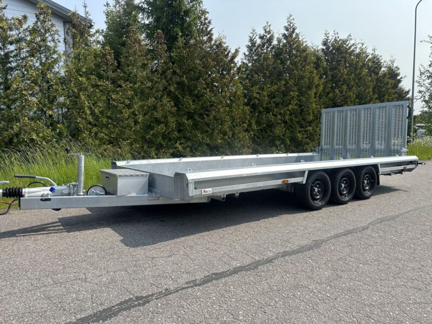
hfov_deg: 71.6
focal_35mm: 24
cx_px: 216
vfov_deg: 56.8
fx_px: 300
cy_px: 162
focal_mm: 6.86
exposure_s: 1/3472
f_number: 1.78
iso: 80
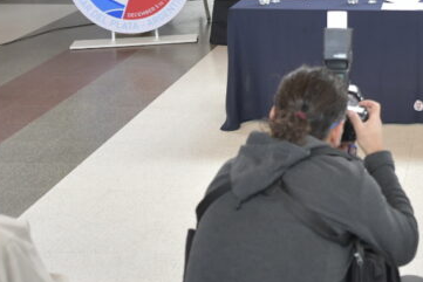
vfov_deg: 19.4
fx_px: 799
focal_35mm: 68
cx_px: 452
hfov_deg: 27.4
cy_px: -5
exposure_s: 1/640
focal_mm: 24
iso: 1250
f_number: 2.8
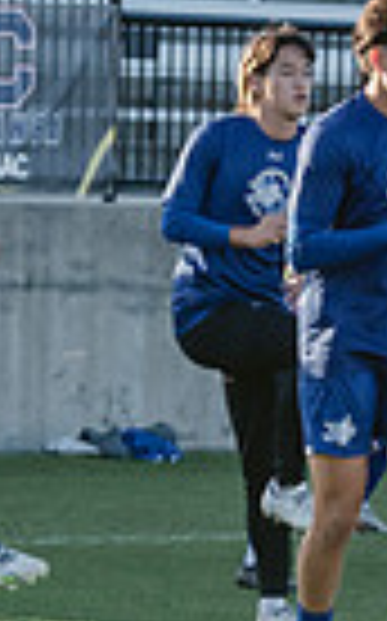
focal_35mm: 450
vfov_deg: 4.7
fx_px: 7610
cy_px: 164
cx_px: -900
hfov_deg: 2.9
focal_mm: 105
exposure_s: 1/1250
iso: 1250
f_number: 7.1
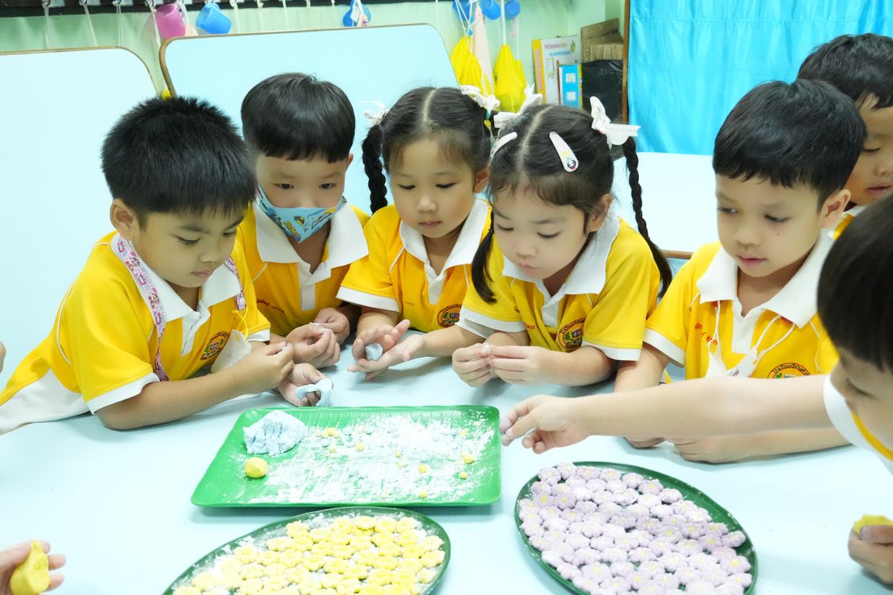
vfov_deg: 35.5
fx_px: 930
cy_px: 298
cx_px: 446
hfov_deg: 51.3
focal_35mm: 38
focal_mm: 25
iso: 10000
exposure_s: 1/200
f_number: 5
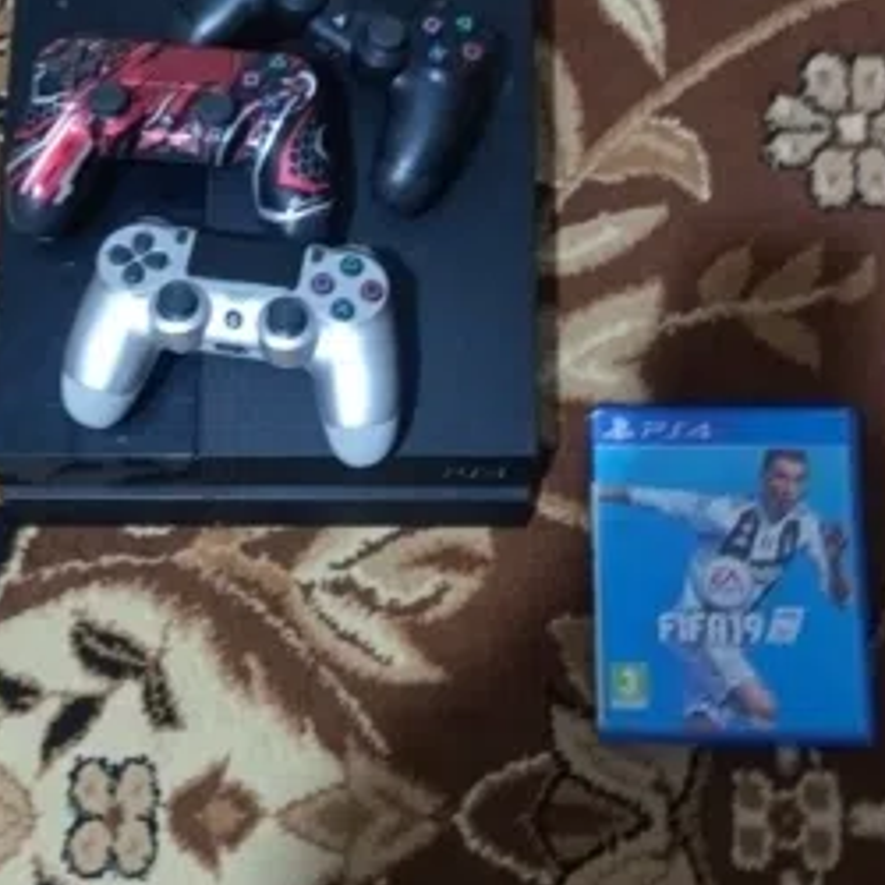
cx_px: 393
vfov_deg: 48.4
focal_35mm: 34
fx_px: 983
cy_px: 450
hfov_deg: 48.4
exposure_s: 1/25
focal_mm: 5.25
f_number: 1.75
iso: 3304
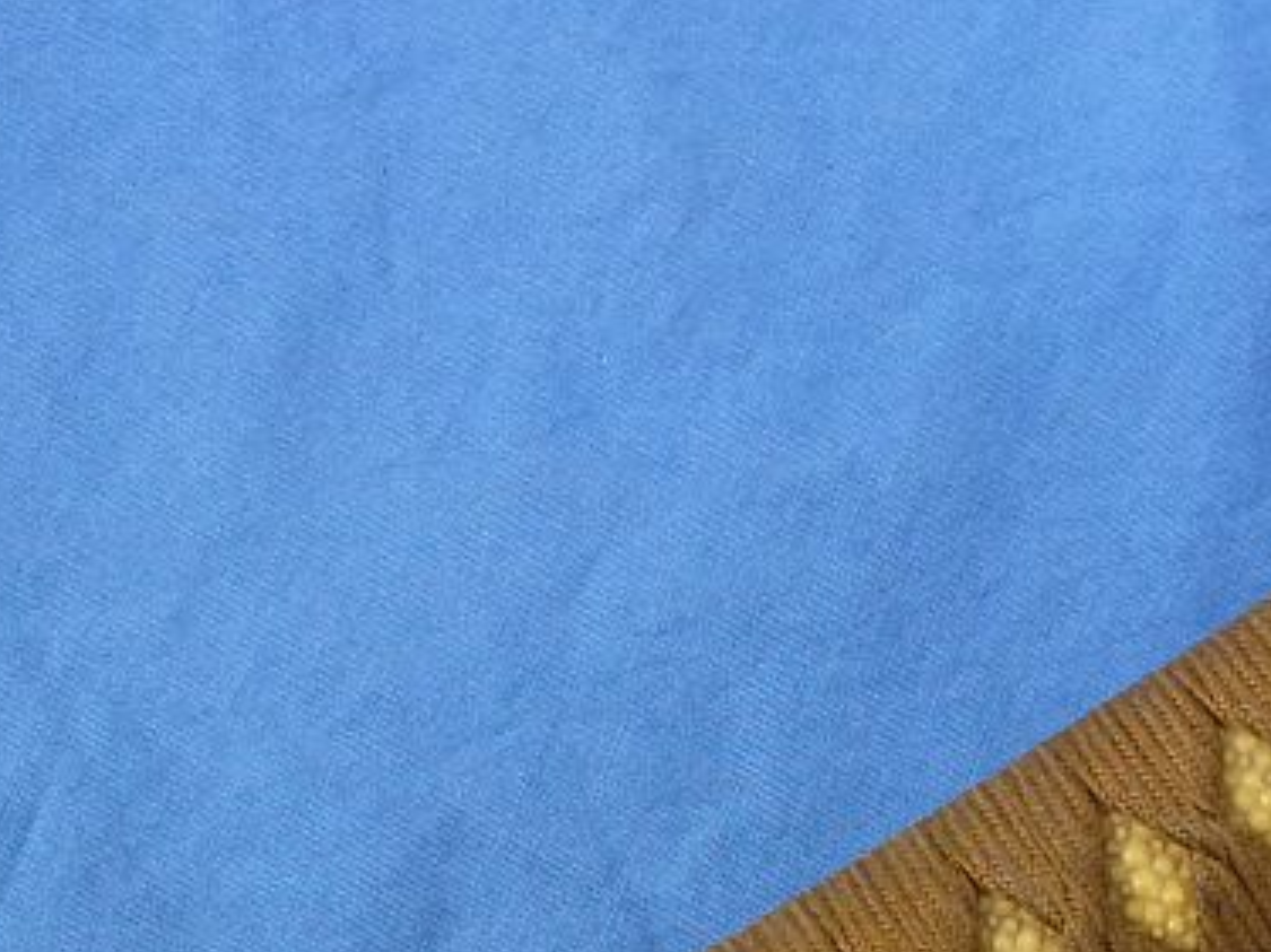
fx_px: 2973
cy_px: 793
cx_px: 1305
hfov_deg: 23.0
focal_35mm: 81
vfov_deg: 18.0
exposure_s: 1/80
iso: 320
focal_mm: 6.8
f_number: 3.8
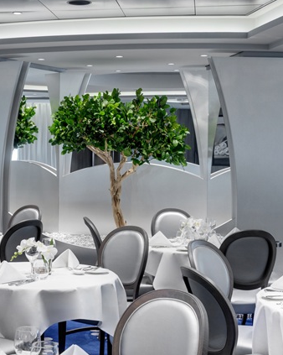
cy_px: 166
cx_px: 67
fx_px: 744
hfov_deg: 21.3
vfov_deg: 26.8
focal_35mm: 71
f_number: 11
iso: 200
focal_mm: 32
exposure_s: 1/2
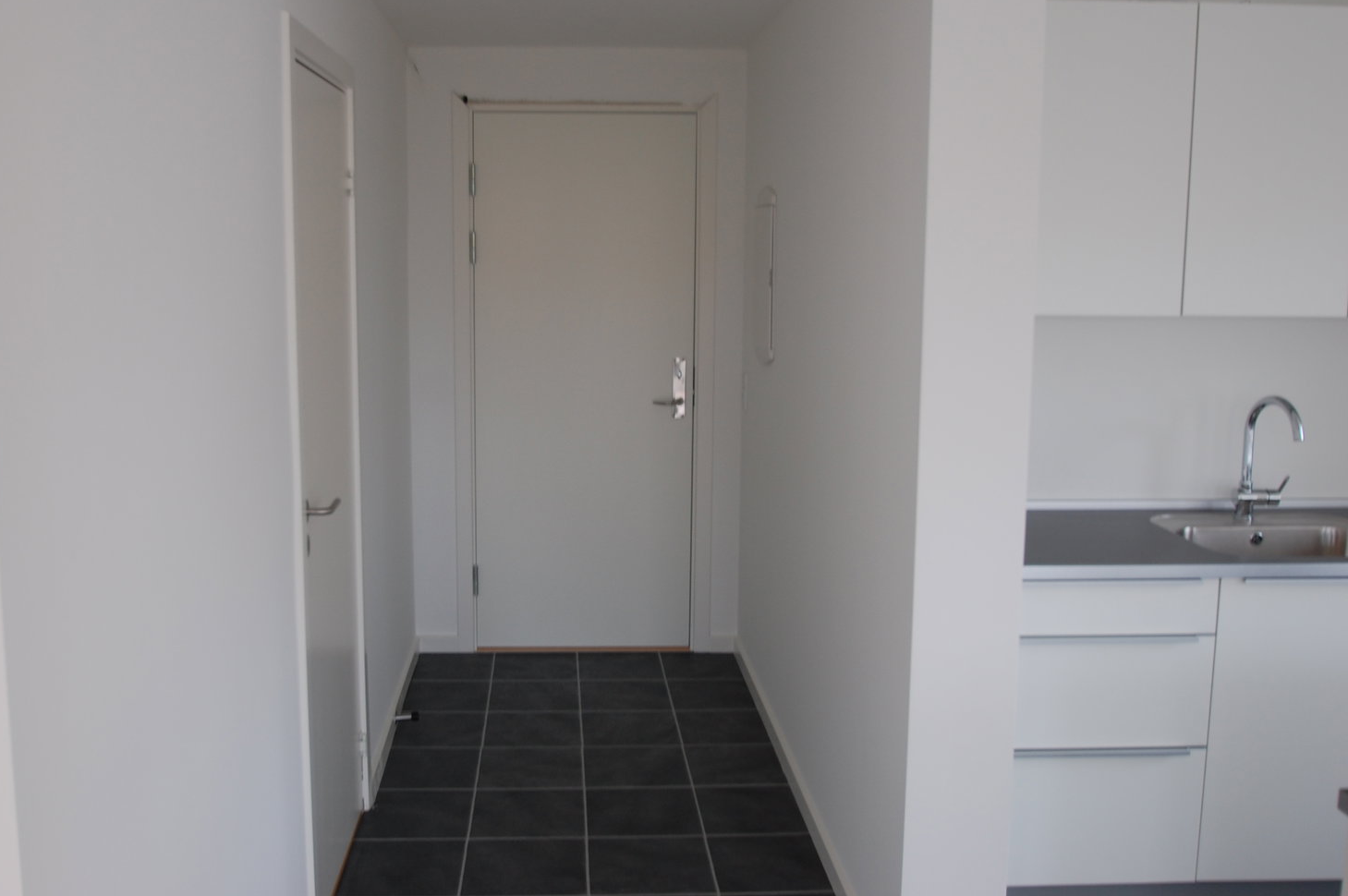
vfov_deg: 38.2
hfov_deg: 55.0
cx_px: 624
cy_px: 428
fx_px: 1292
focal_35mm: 35
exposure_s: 1/20
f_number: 4.5
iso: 200
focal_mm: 21
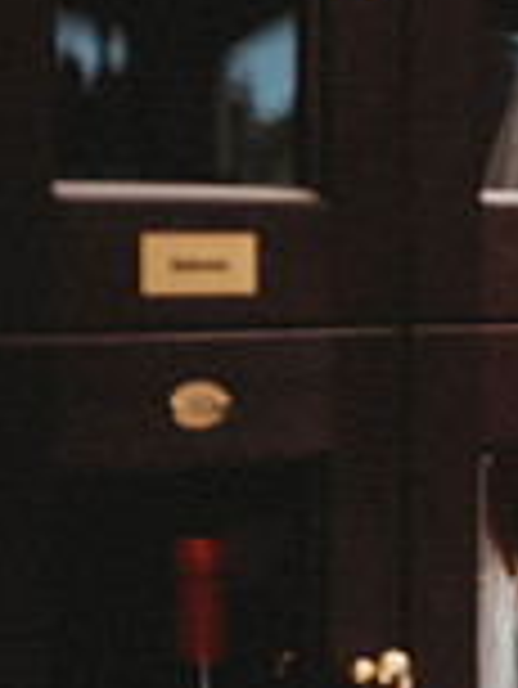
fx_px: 4662
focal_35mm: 234
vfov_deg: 8.4
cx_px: 1308
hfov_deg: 6.1
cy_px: 161
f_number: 2.8
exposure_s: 1/200
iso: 100
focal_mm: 62
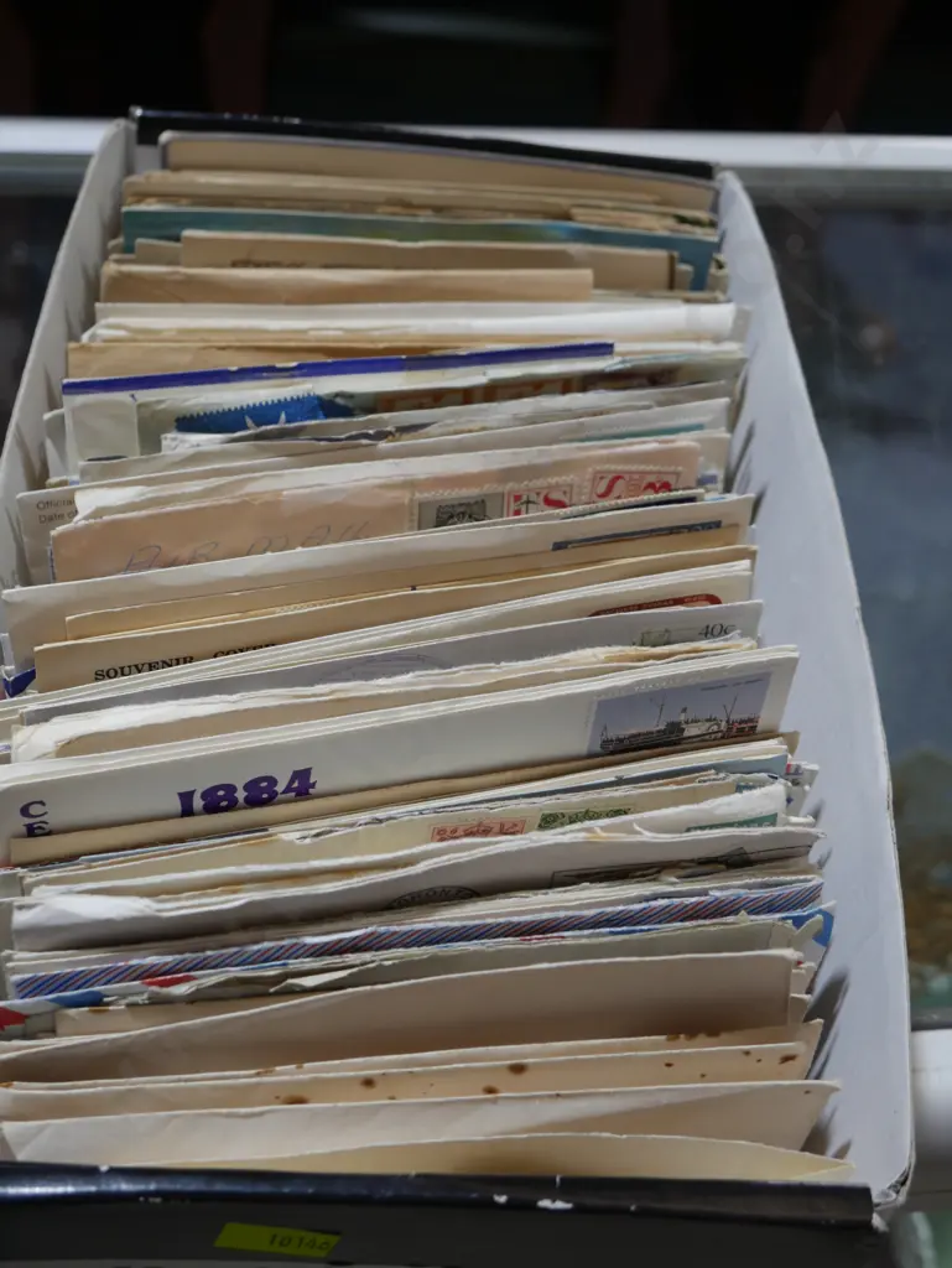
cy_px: 634
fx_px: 1832
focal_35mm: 50
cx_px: 476
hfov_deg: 29.1
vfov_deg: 38.2
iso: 250
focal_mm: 25
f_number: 5.3
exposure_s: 1/60
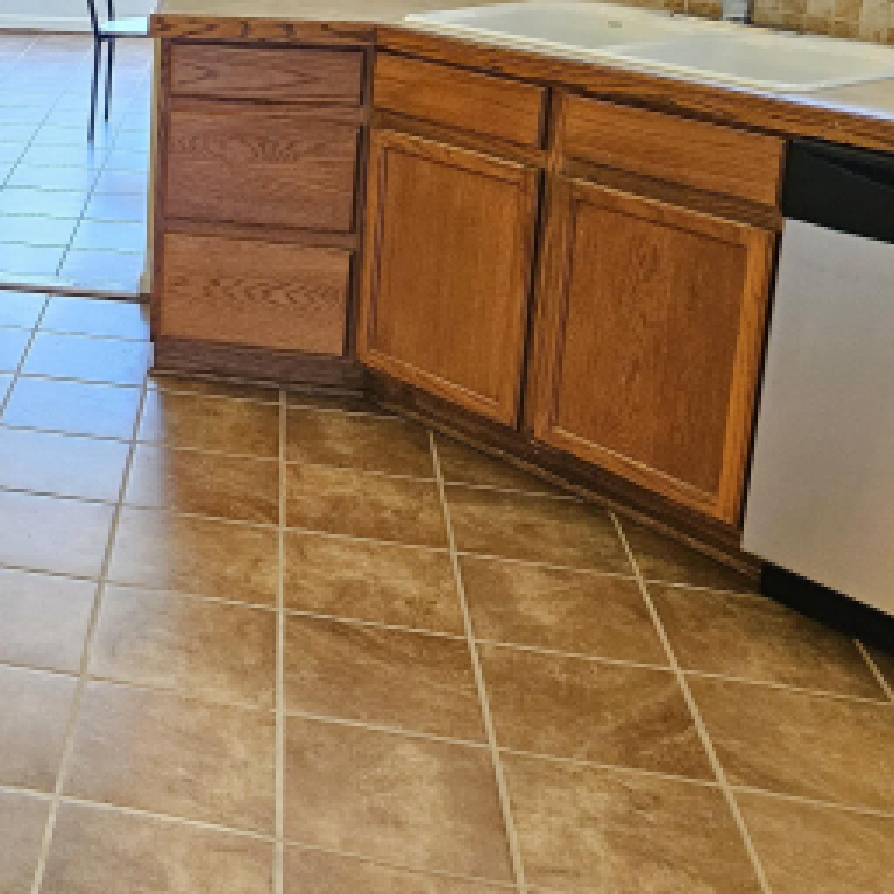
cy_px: 42
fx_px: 1549
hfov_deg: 27.7
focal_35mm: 53
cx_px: -218
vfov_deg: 30.4
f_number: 1.8
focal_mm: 5.4
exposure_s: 1/120
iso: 800
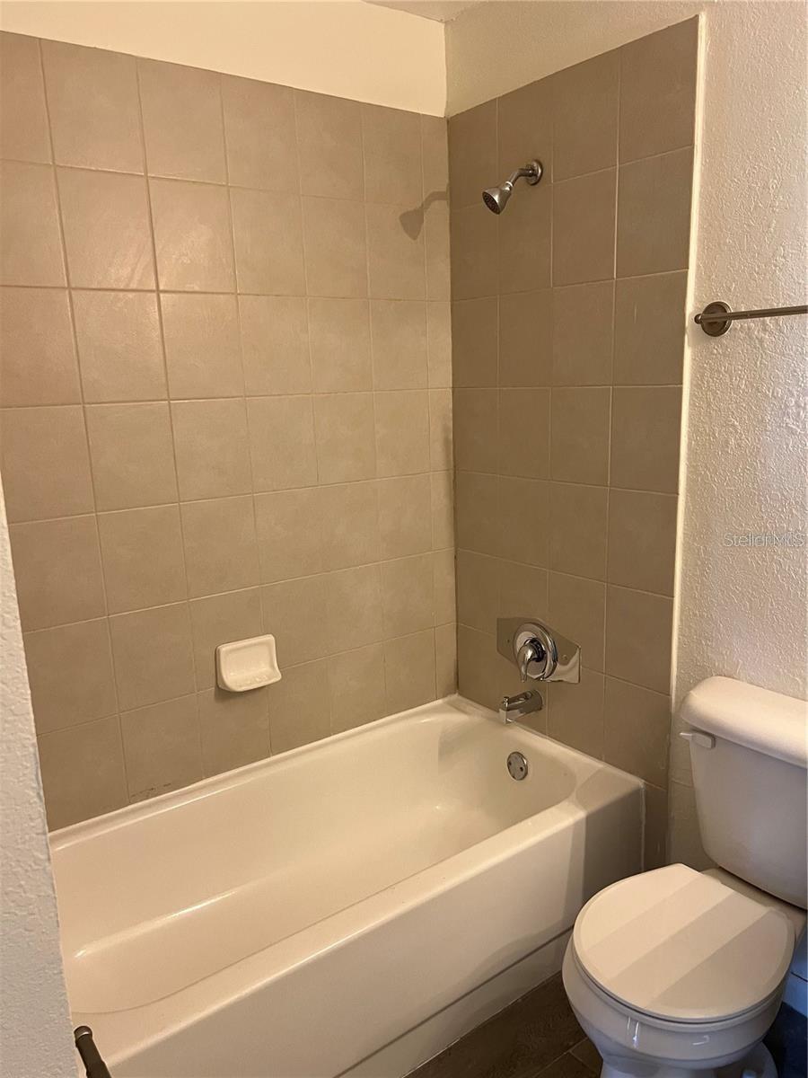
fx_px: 809
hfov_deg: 53.1
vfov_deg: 67.3
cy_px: 539
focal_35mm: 26
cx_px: 404
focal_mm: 5.7
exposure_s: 1/60
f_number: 1.5
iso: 250
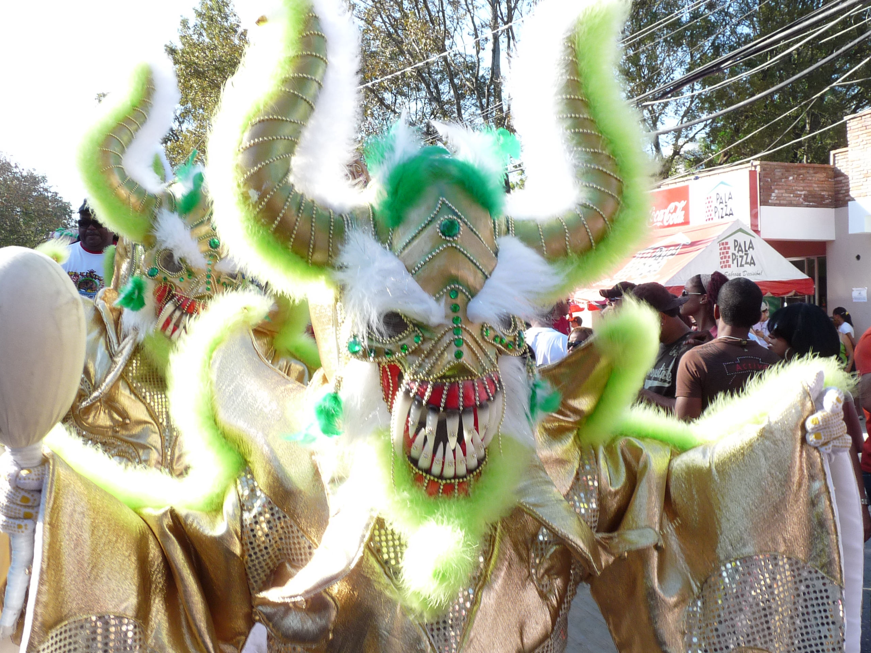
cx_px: 436
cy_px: 326
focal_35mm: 40
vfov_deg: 36.0
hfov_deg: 46.8
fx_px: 1006
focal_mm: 4.8
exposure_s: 1/160
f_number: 4
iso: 100
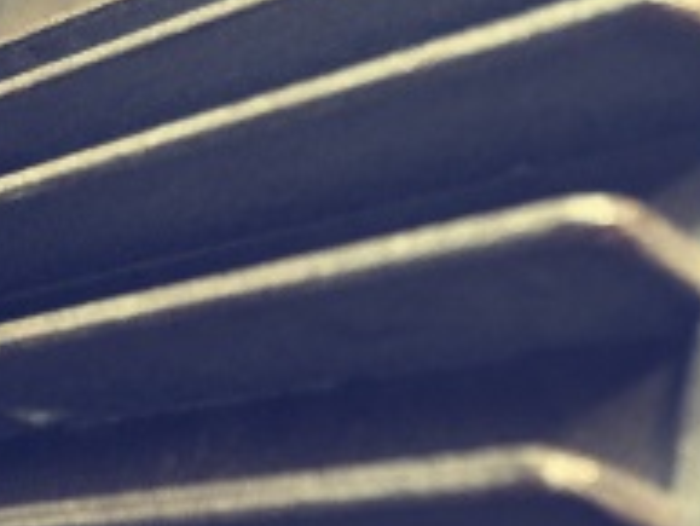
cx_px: 682
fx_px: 1821
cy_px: 769
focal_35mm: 90
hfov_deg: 21.1
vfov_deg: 15.3
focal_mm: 4.15
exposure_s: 1/15
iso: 32
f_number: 2.2
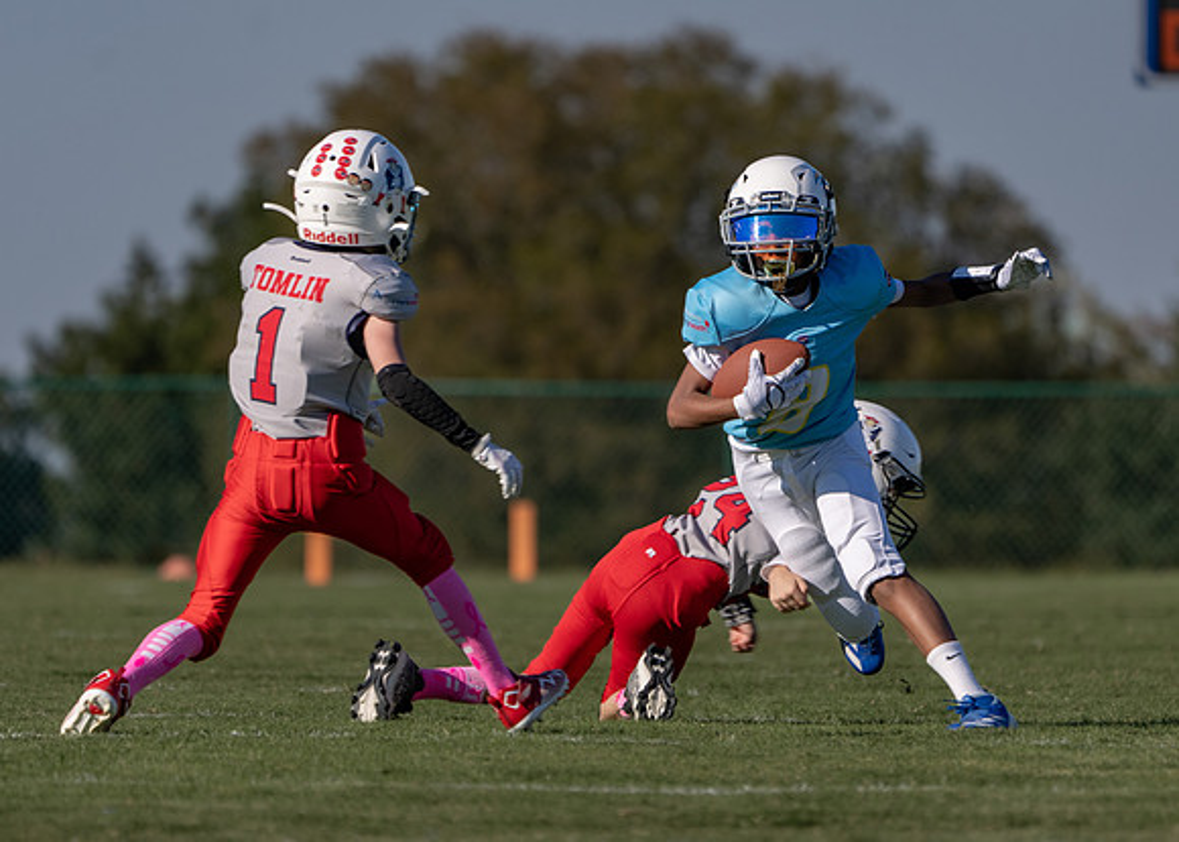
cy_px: 537
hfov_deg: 3.4
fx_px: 20082
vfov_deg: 2.4
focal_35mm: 600
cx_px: 666
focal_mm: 400
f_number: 5.6
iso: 125
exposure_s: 1/1000
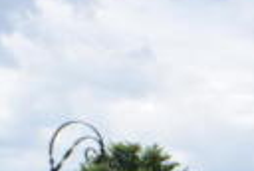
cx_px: 521
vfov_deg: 9.3
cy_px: 357
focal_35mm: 138
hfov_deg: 12.8
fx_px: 976
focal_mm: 18
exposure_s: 1/400
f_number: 10
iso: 200
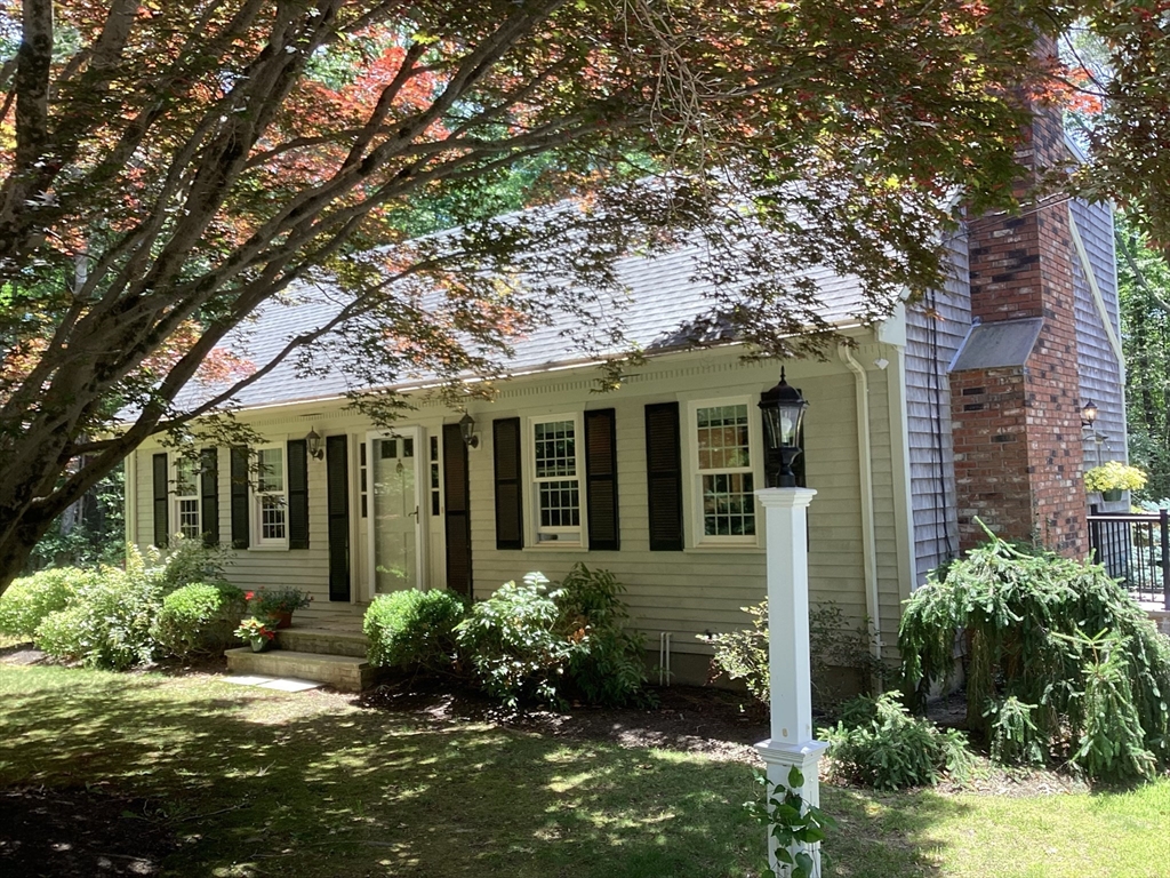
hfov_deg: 58.4
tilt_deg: +3.4
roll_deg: +2.4
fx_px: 1048
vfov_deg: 45.4
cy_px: 439
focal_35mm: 31
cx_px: 585
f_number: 2.4
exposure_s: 1/120
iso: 40
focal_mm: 3.3
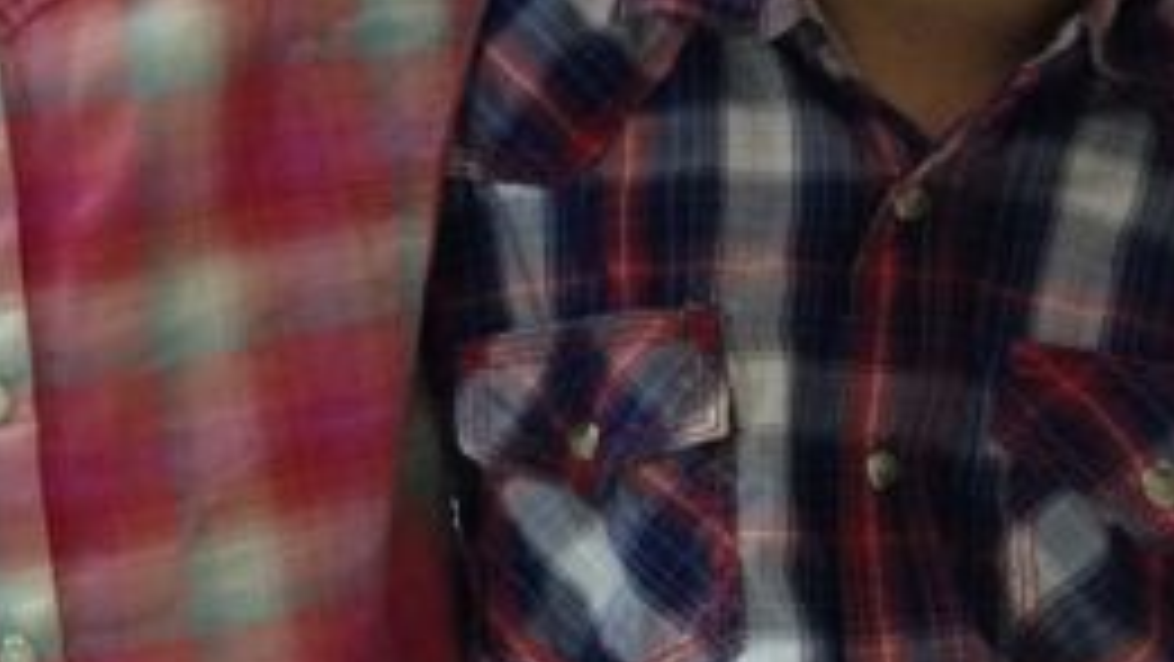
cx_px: 454
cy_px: 99
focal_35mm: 99
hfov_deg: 21.5
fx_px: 3083
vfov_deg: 12.2
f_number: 2.4
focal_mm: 4.12
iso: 250
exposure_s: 1/20
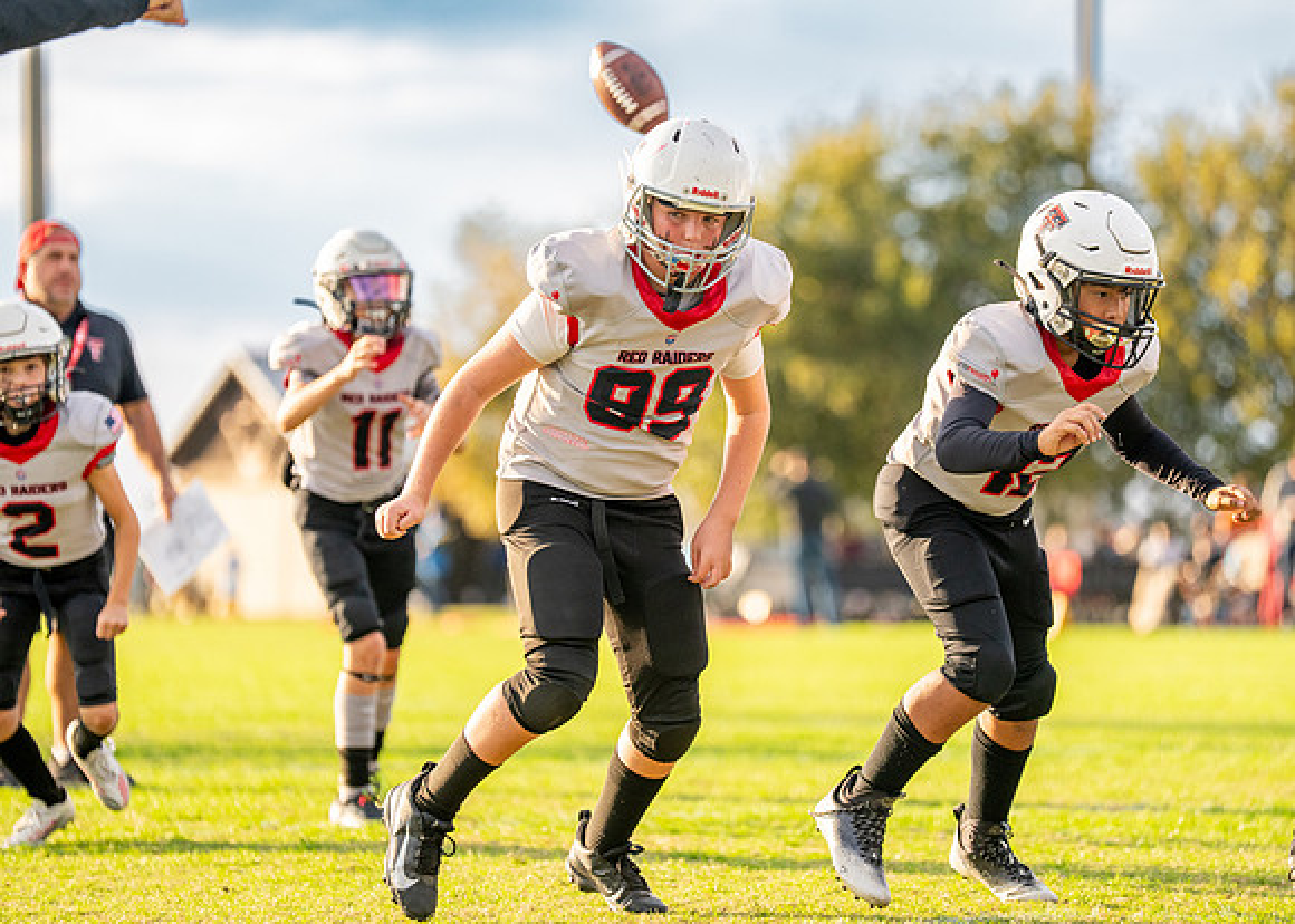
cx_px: 646
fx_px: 6664
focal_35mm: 181
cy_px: 438
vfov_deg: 7.9
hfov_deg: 11.1
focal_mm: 164
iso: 500
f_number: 2.8
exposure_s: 1/2000
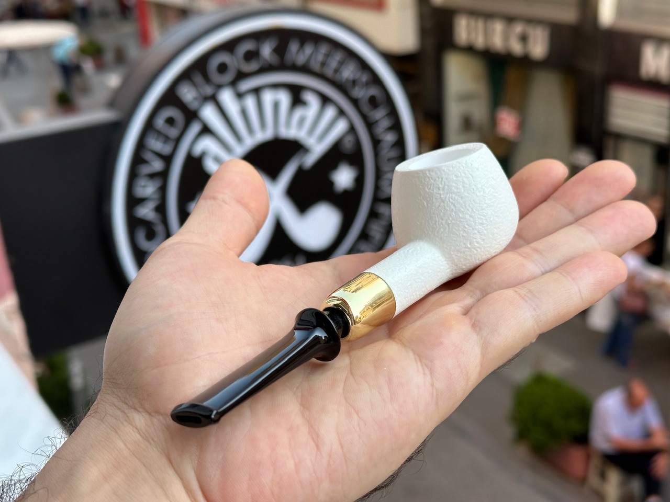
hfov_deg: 39.7
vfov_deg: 30.3
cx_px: 335
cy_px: 251
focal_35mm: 48
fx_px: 929
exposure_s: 1/627
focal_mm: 6.86
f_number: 1.78
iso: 64
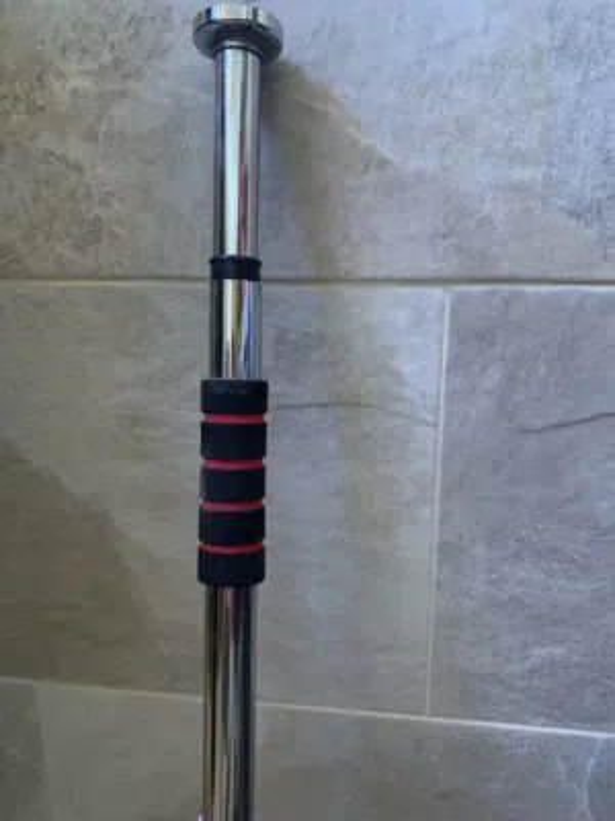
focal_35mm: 26
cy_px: 410
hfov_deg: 53.1
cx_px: 308
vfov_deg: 67.3
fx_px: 616
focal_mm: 4.25
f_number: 1.8
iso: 500
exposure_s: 1/30
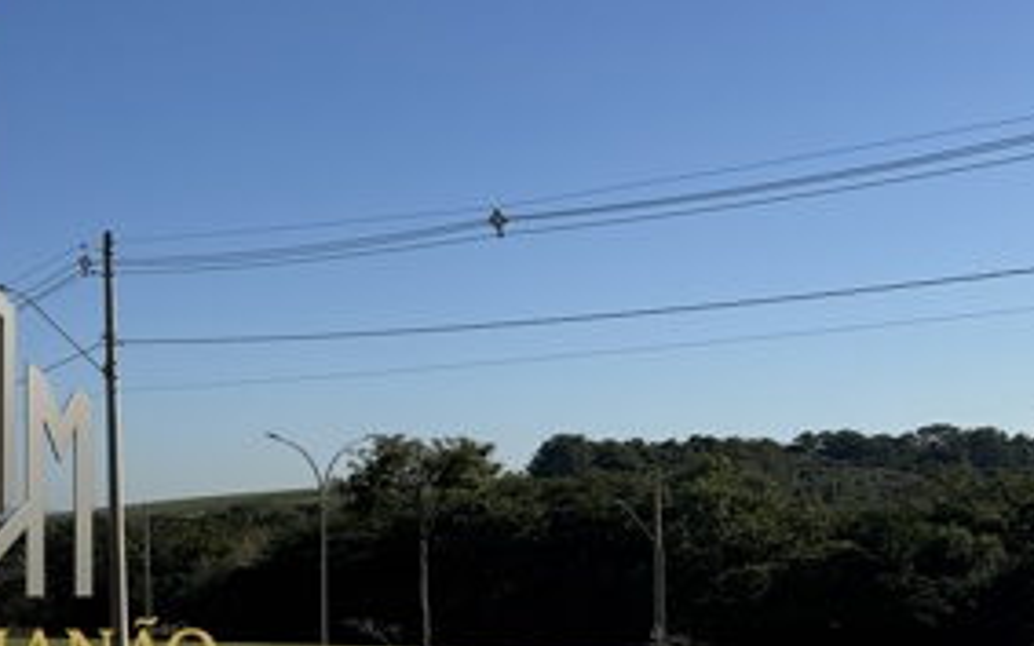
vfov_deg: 20.6
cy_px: 549
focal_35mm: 62
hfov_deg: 29.3
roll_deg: +1.7
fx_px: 1747
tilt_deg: -0.2
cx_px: -137
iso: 80
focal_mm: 6.76
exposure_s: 1/5348
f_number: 1.78
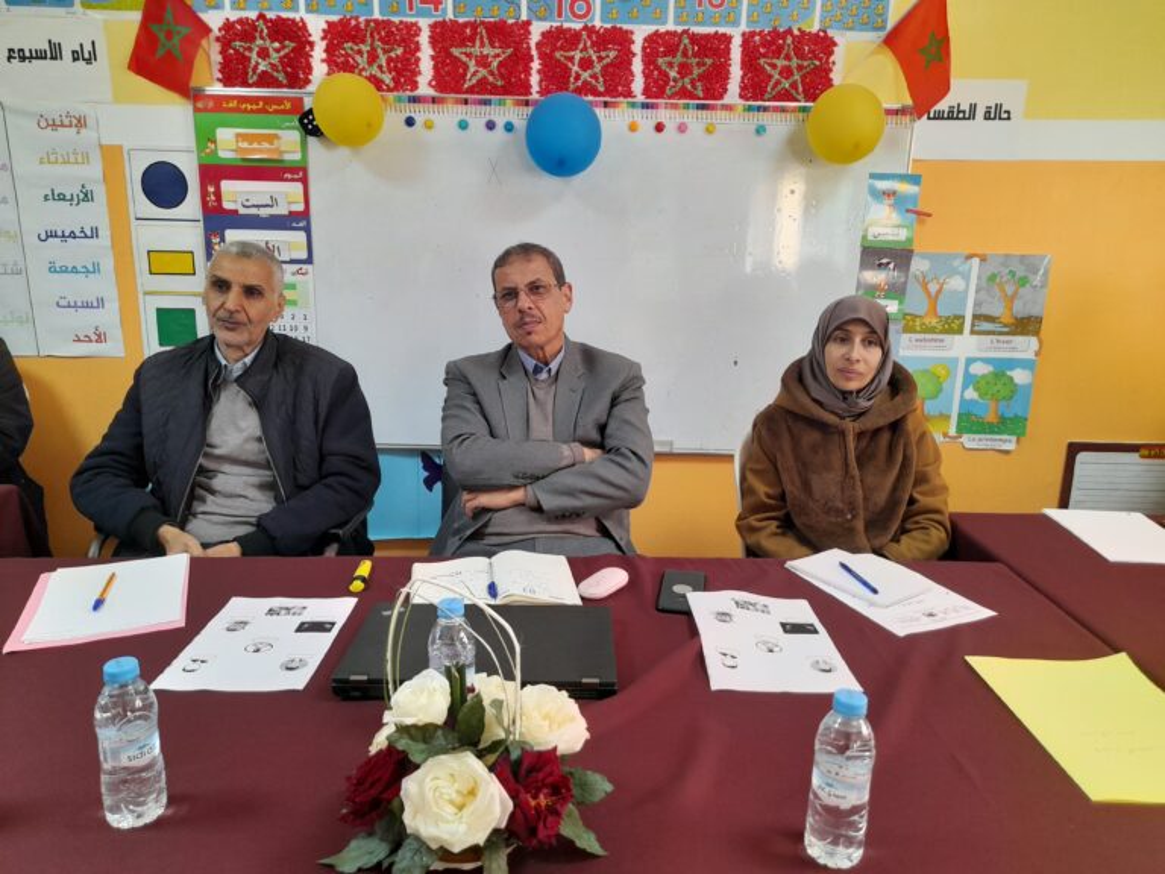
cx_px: 582
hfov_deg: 69.4
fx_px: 841
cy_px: 437
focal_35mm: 25
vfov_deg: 54.9
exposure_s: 1/50
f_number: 2
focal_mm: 4.6
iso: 80
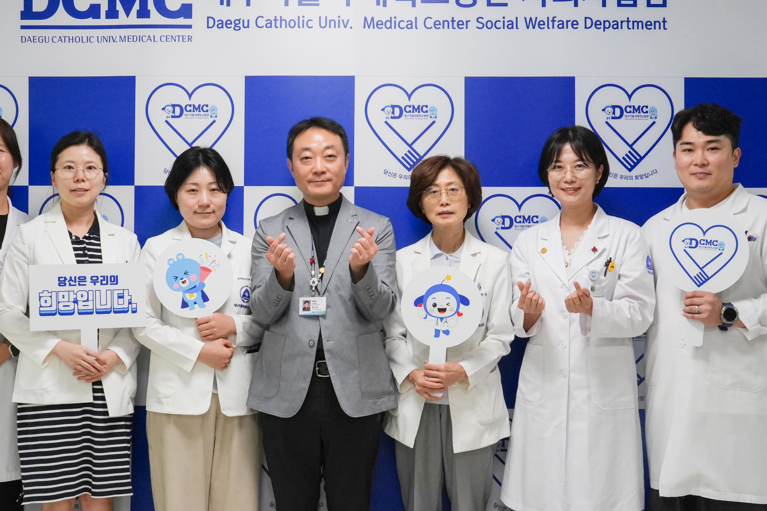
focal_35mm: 42
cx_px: 349
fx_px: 895
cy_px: 254
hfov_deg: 46.3
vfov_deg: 31.9
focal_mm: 33
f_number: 13
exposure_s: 1/60
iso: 2500
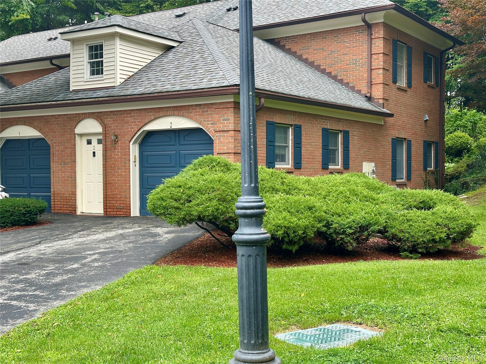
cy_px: 182
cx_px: 243
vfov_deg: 30.3
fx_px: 674
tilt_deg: +0.1
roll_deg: +0.1
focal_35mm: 48
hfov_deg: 39.7
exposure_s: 1/756
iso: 64
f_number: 1.78
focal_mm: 6.86
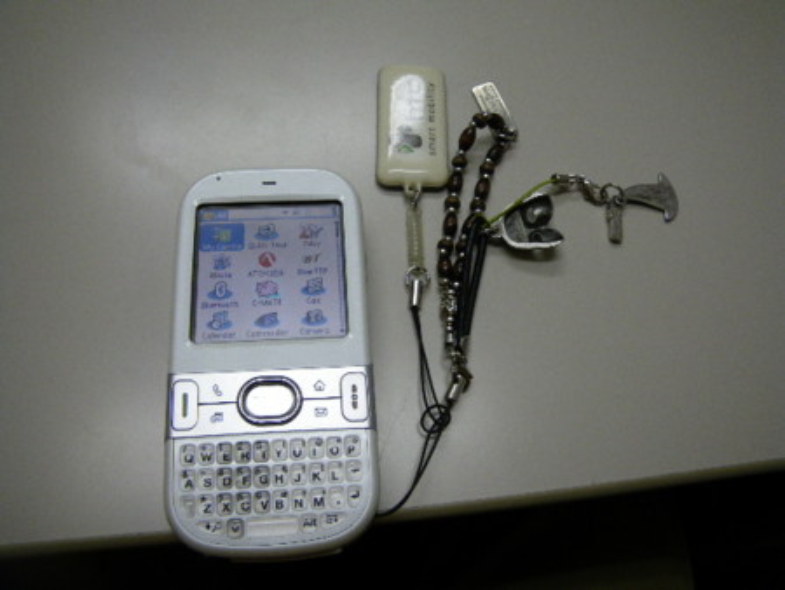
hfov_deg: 63.4
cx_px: 392
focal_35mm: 28
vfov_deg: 49.8
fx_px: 635
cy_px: 295
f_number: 3.5
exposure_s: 1/50
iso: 125
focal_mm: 5
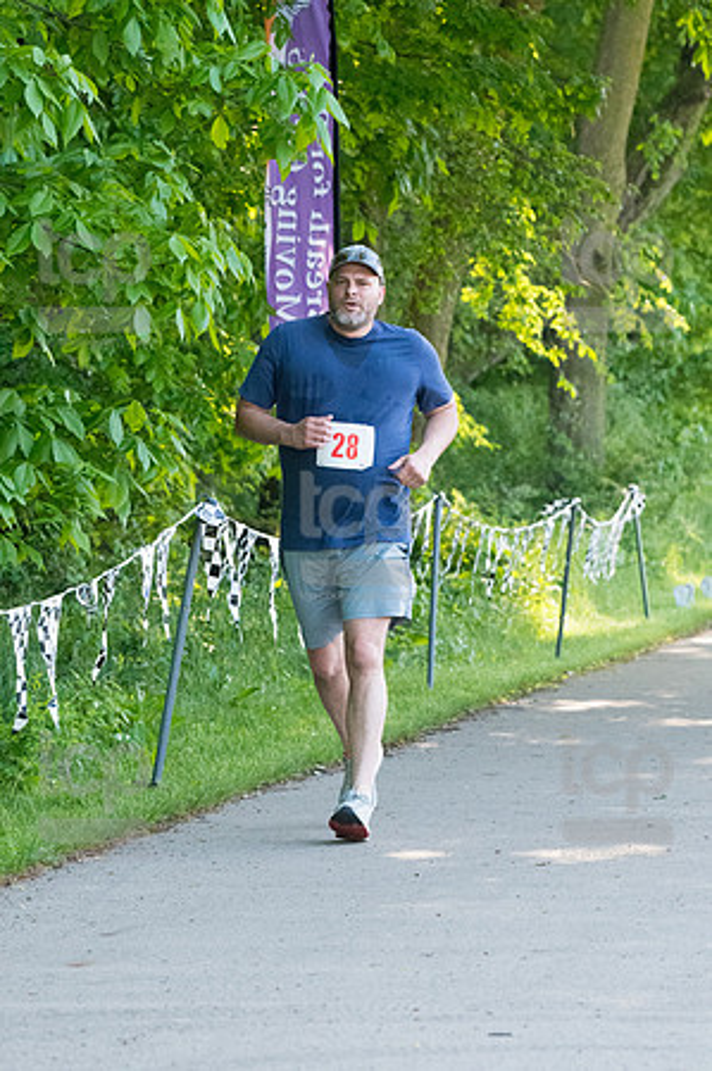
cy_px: 536
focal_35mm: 202
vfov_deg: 10.2
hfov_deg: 6.8
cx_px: 356
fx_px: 6006
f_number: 5.6
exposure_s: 1/1600
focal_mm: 135
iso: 4000
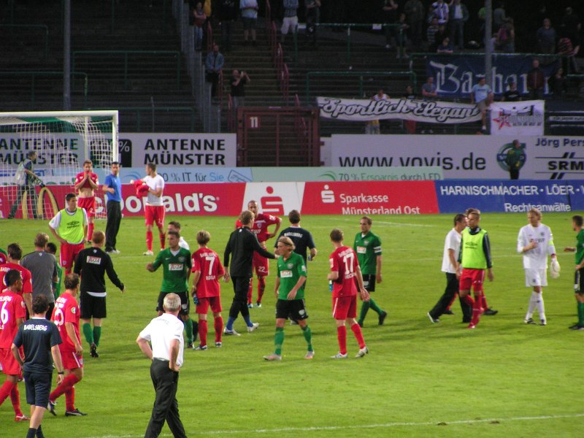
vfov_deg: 5.3
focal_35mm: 283
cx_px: 292
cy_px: 219
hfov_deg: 7.0
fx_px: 4774
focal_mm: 43.3
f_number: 3.5
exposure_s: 1/100
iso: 200
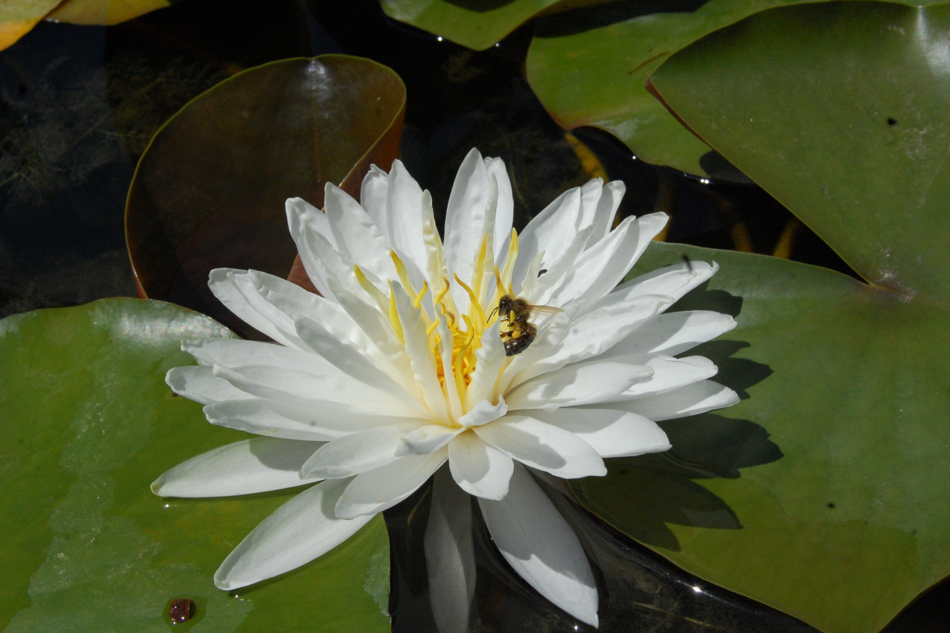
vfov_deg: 23.0
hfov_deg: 33.9
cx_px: 482
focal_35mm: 59
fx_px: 1557
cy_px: 318
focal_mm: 38
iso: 800
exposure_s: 1/1250
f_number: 18
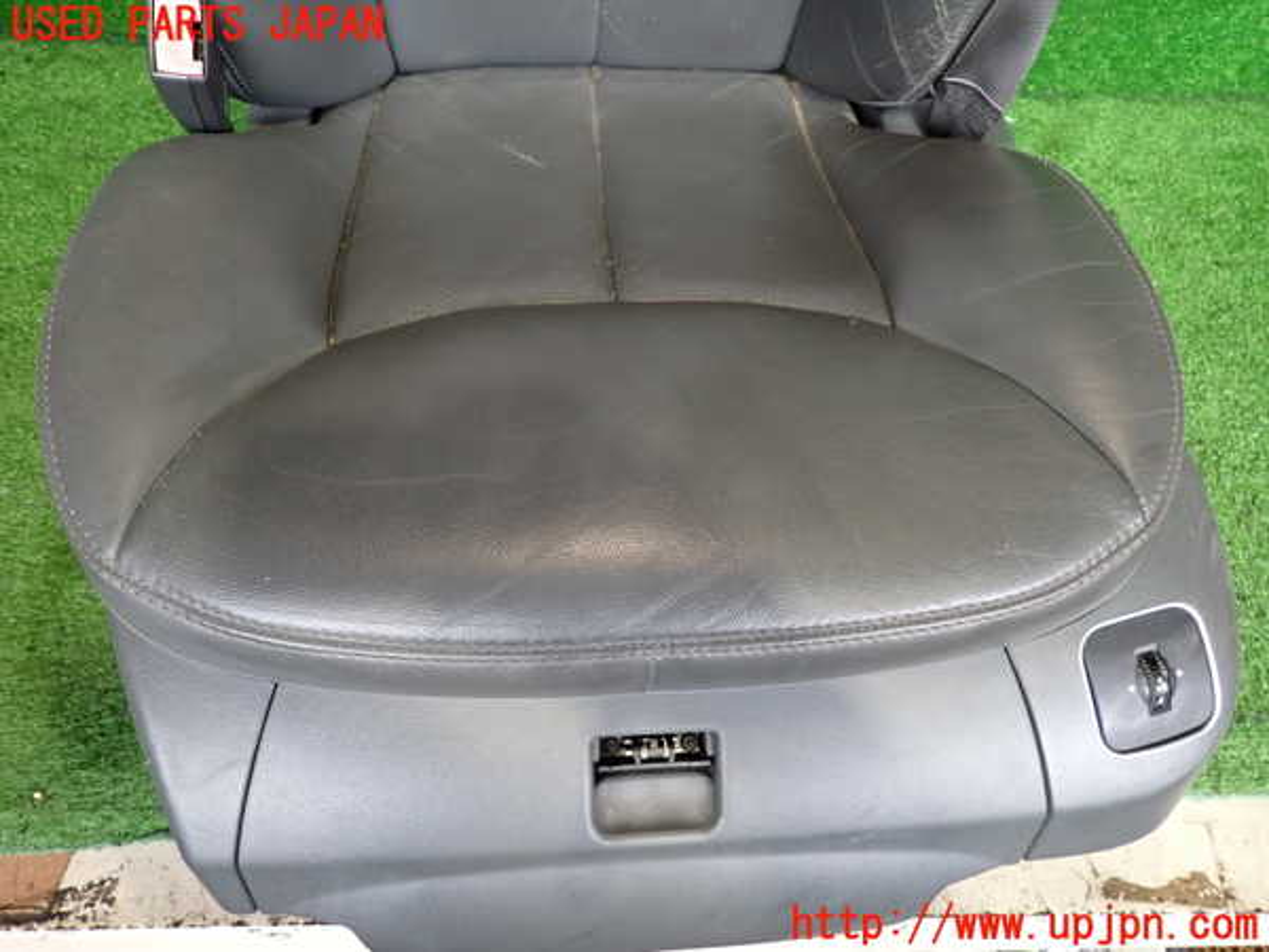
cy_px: 476
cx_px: 634
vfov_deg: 54.9
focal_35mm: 25
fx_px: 916
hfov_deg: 69.4
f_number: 2
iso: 250
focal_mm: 4.5
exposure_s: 1/30
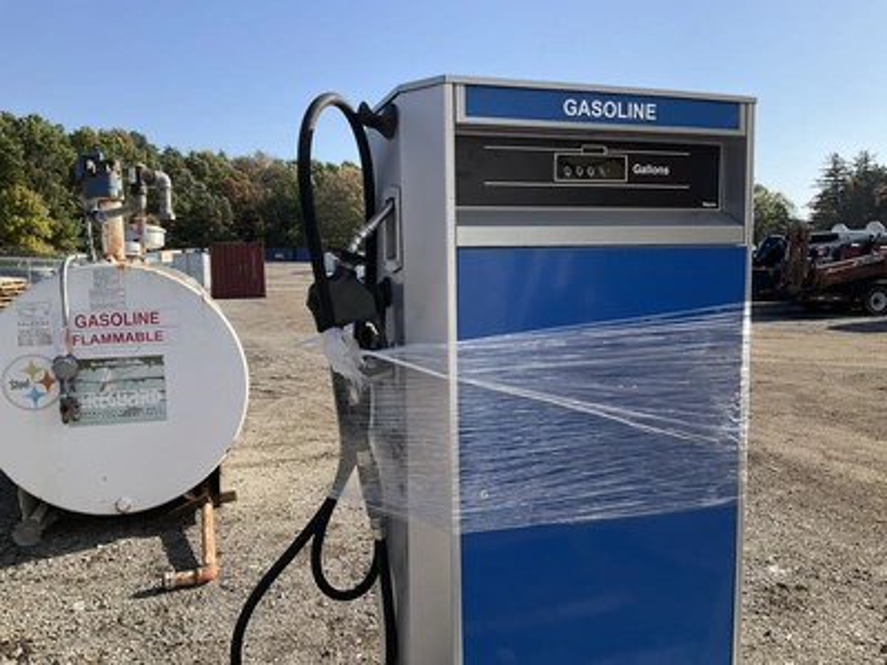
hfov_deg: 61.7
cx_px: 444
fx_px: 743
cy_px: 332
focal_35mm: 29
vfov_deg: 48.2
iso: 25
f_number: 1.8
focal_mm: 3
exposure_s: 1/1055
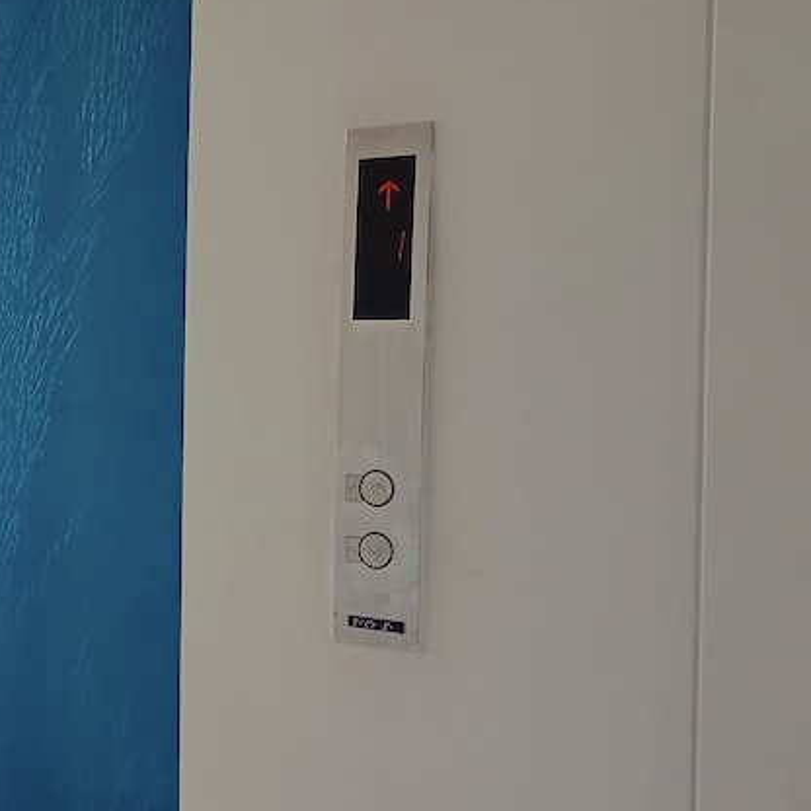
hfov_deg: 22.6
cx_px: -250
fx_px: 1802
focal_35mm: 68
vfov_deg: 25.3
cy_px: 441
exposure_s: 1/100
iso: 186
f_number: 1.79
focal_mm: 4.71
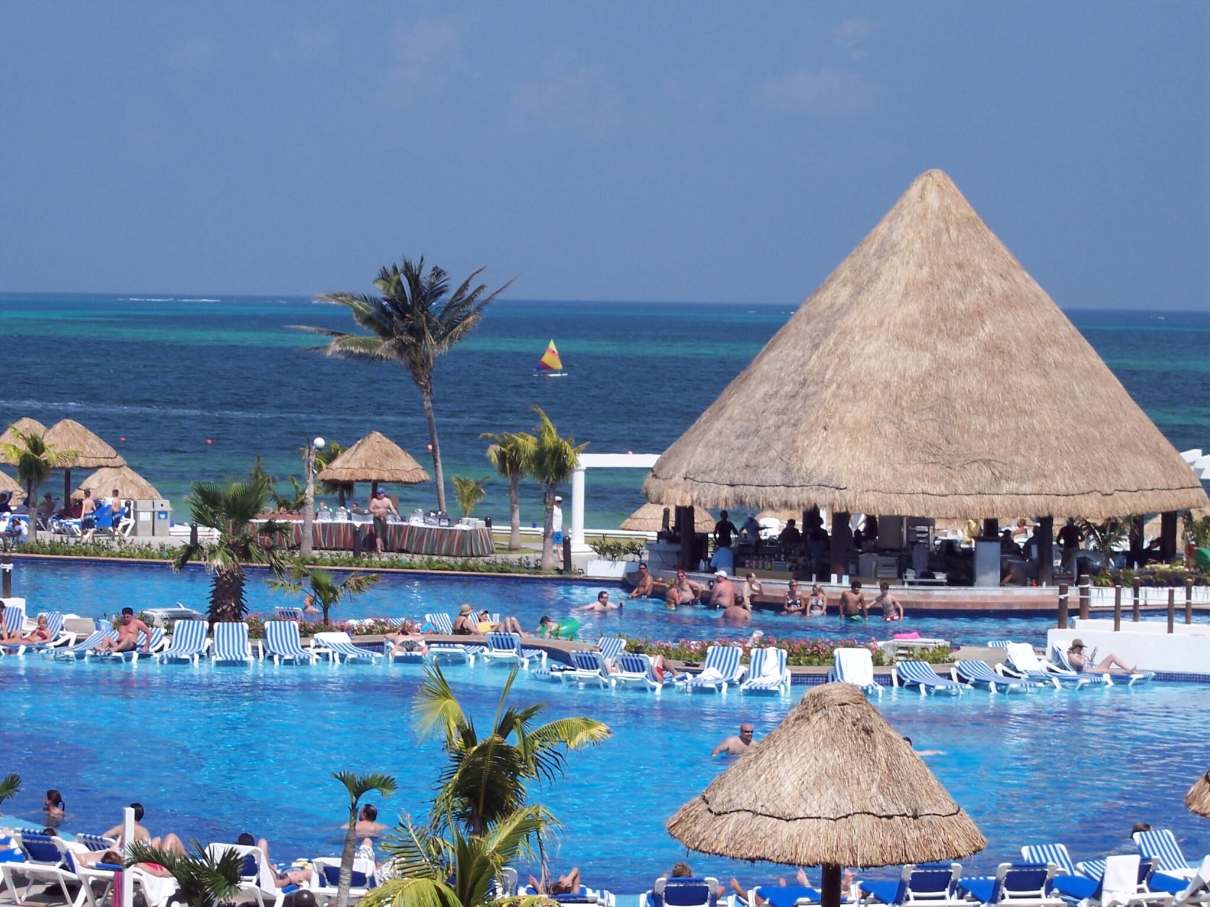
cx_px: 605
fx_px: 4090
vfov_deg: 12.7
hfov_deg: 16.8
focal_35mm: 117
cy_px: 454
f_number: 6.7
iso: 100
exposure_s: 1/500
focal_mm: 24
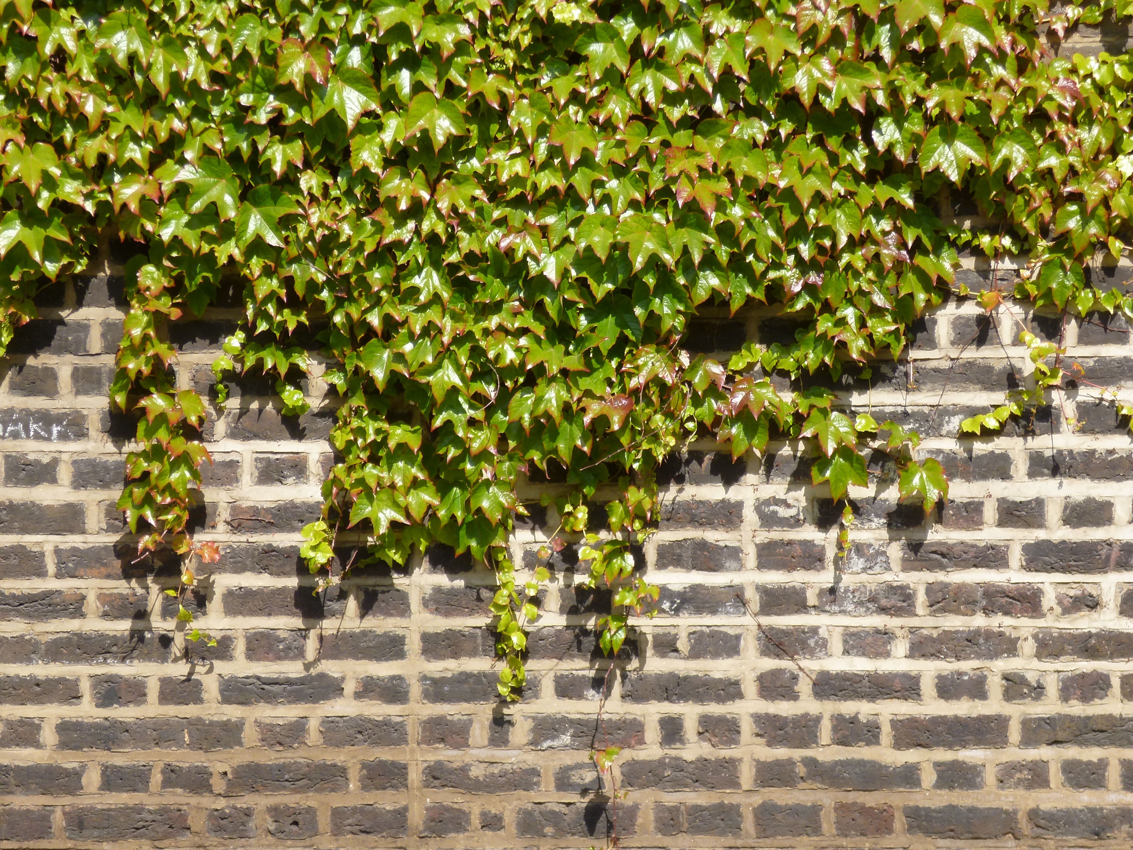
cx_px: 566
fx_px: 3928
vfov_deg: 12.3
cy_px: 425
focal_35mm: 120
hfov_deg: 16.4
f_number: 6.4
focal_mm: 21.5
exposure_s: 1/200
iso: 100
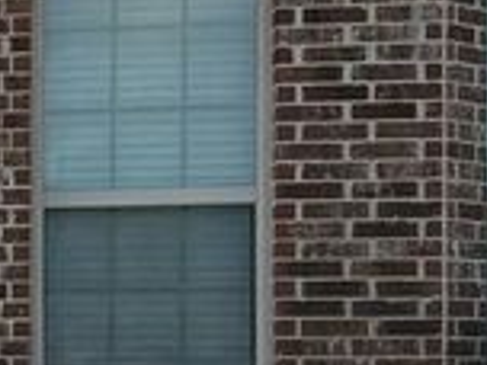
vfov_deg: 9.1
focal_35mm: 162
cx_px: -647
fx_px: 2279
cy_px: 419
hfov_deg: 10.6
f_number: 1.78
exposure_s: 1/2703
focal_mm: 6.76
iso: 80
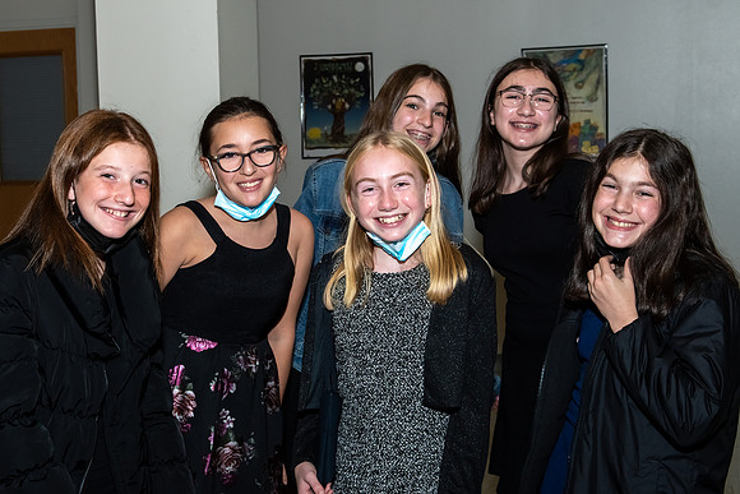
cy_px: 211
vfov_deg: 25.5
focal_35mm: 53
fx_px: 1089
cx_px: 312
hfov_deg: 37.4
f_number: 5.6
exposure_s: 1/250
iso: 500
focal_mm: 30
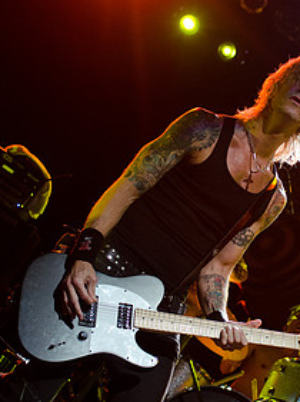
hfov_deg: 18.2
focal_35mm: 81
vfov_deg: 24.2
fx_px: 935
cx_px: 207
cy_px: 199
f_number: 3.2
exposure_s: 1/400
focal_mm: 35
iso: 1600
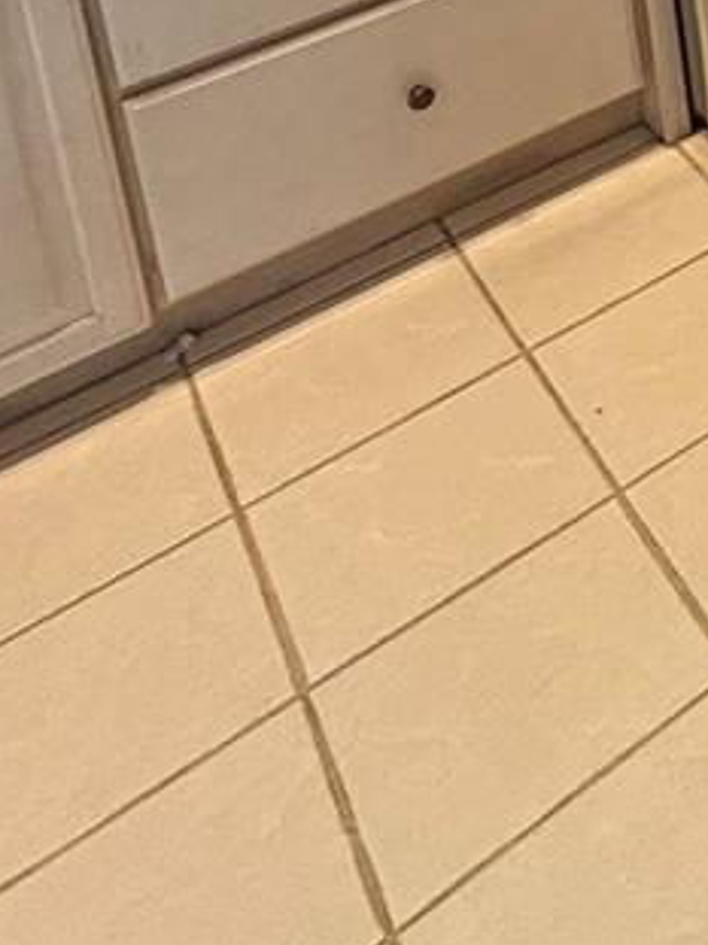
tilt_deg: -11.6
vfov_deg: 25.4
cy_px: -523
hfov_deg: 19.1
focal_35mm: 54
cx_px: 1337
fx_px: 1474
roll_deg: +1.6
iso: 400
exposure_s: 1/60
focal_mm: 2.22
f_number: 2.2
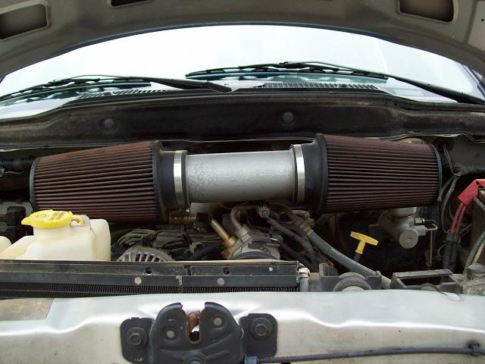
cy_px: 182
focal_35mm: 36
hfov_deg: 51.4
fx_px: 504
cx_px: 242
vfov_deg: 39.7
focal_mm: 6
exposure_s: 1/64
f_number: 2.7
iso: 80
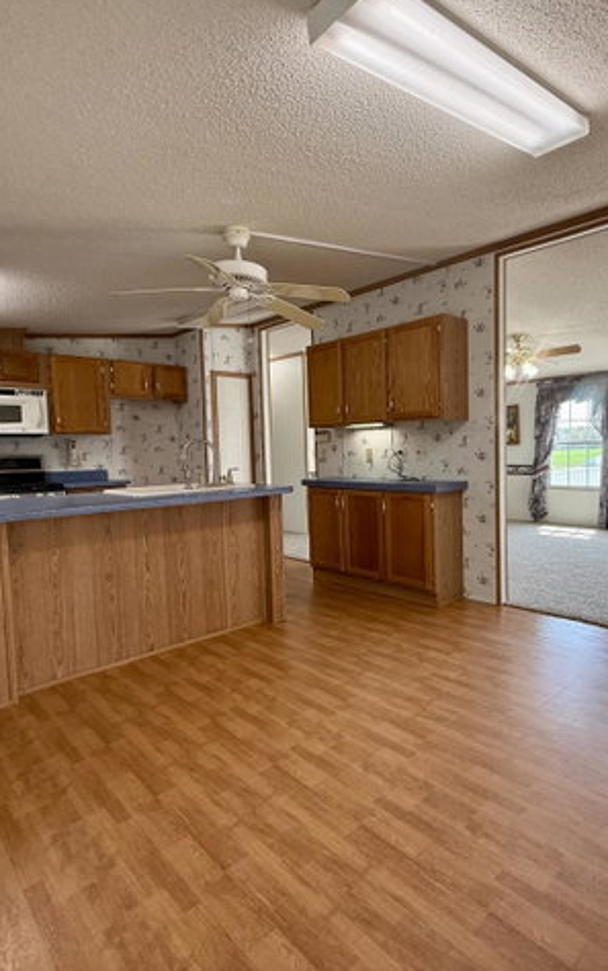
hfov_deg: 59.4
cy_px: 481
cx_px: 353
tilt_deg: -2.9
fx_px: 529
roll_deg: +1.4
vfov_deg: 85.0
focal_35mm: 20
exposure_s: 1/120
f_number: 2.2
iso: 200
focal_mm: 2.22
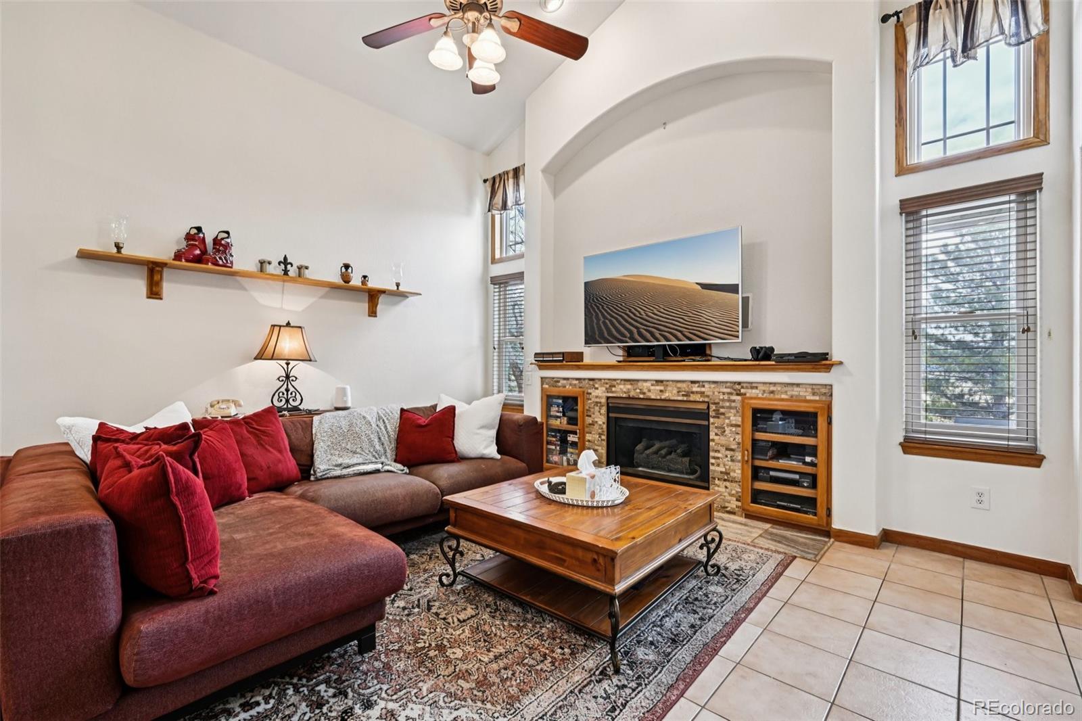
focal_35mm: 16
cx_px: 541
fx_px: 466
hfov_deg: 98.6
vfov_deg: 75.5
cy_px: 360
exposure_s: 1/6
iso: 400
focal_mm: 15.5
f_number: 11
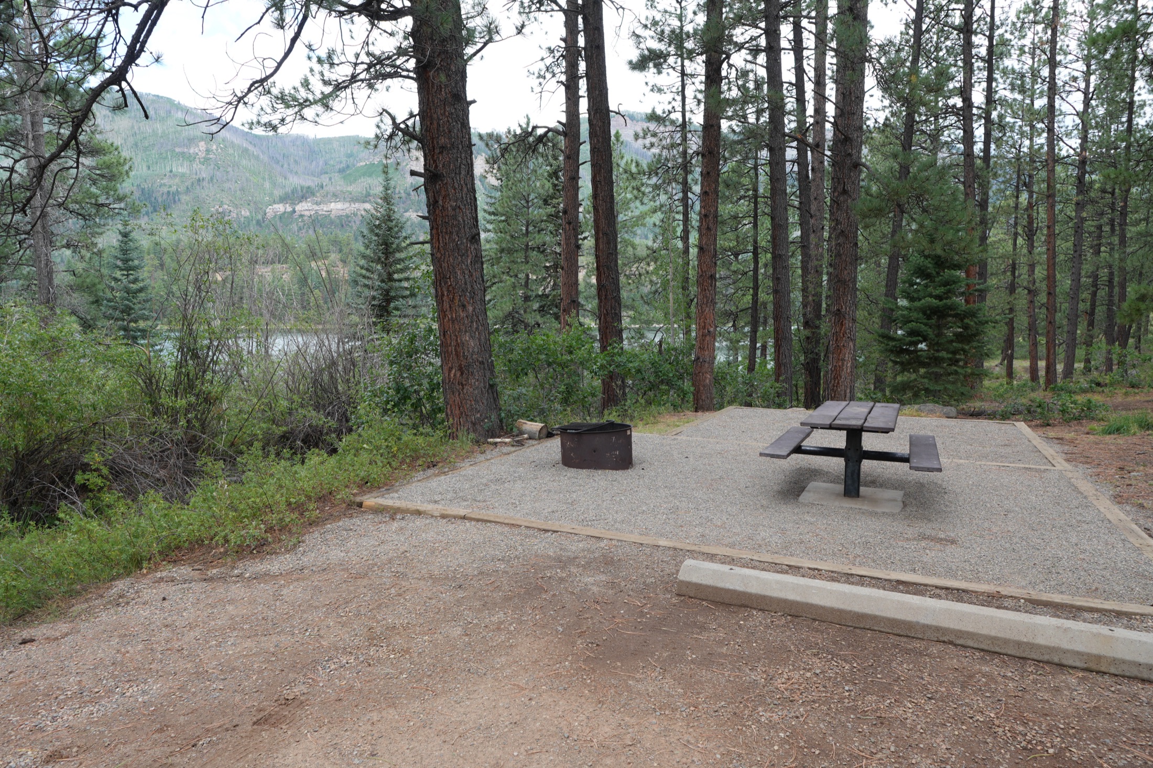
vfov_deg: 56.1
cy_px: 384
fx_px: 720
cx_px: 576
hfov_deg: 77.3
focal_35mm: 22
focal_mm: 15
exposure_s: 1/160
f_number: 4
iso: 100
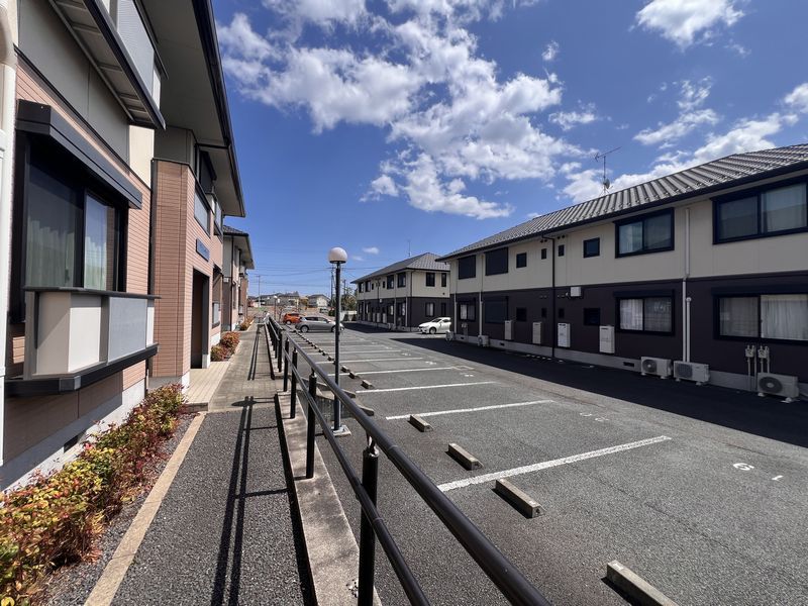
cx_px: 404
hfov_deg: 106.2
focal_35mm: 13
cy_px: 303
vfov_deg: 89.9
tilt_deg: +1.0
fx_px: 303
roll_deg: -1.2
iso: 32
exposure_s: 1/1698
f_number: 1.8
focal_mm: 1.57
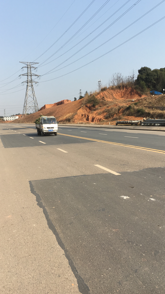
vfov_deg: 55.3
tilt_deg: -2.4
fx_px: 280
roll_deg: +2.6
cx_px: 80
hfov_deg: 32.8
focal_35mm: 36
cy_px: 138
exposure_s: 1/1261
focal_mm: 4.15
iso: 25
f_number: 2.2
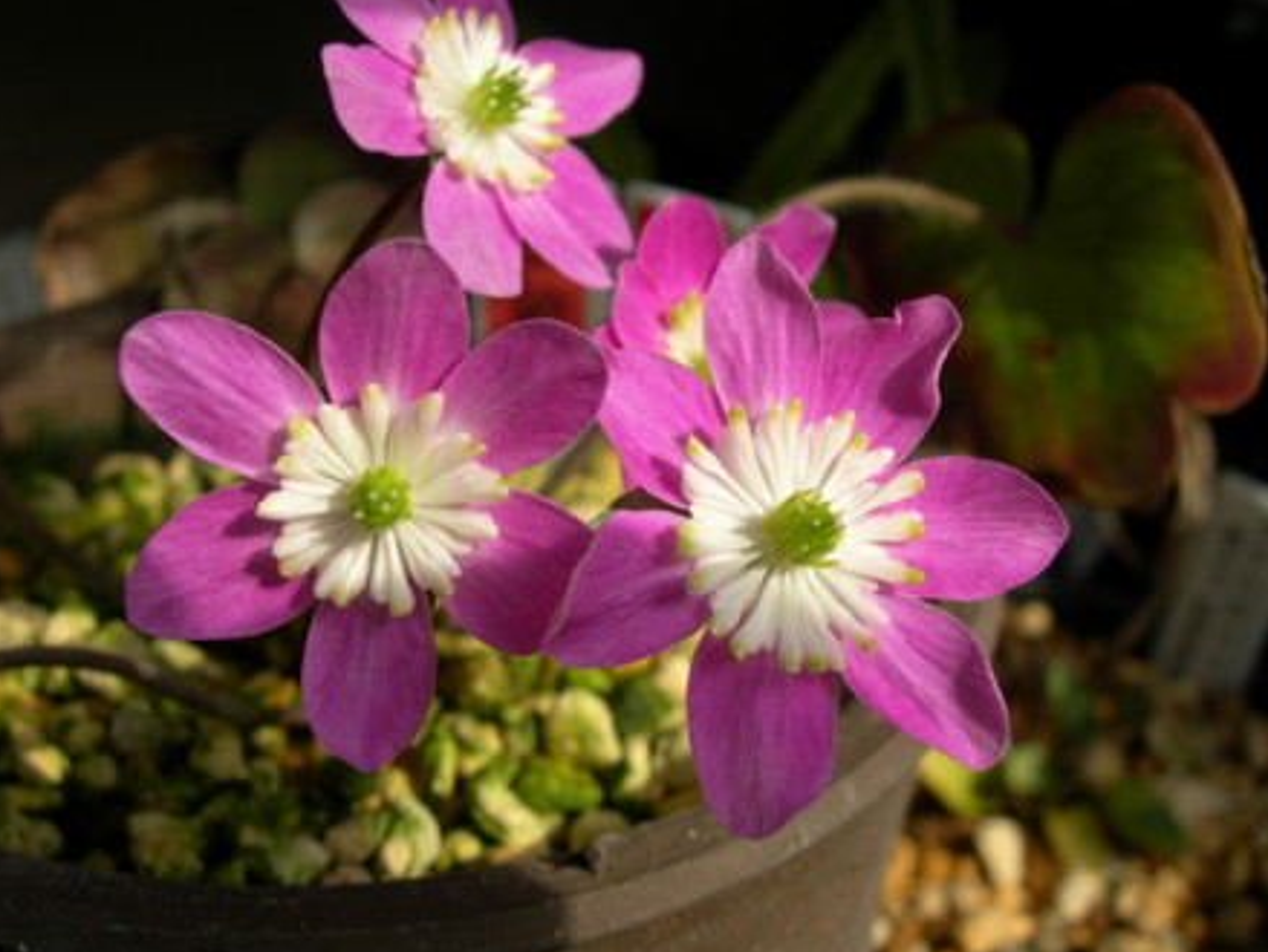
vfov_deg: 34.4
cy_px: 482
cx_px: 627
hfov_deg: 44.8
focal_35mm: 42
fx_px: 1540
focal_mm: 8.5
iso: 50
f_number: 4.9
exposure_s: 1/326
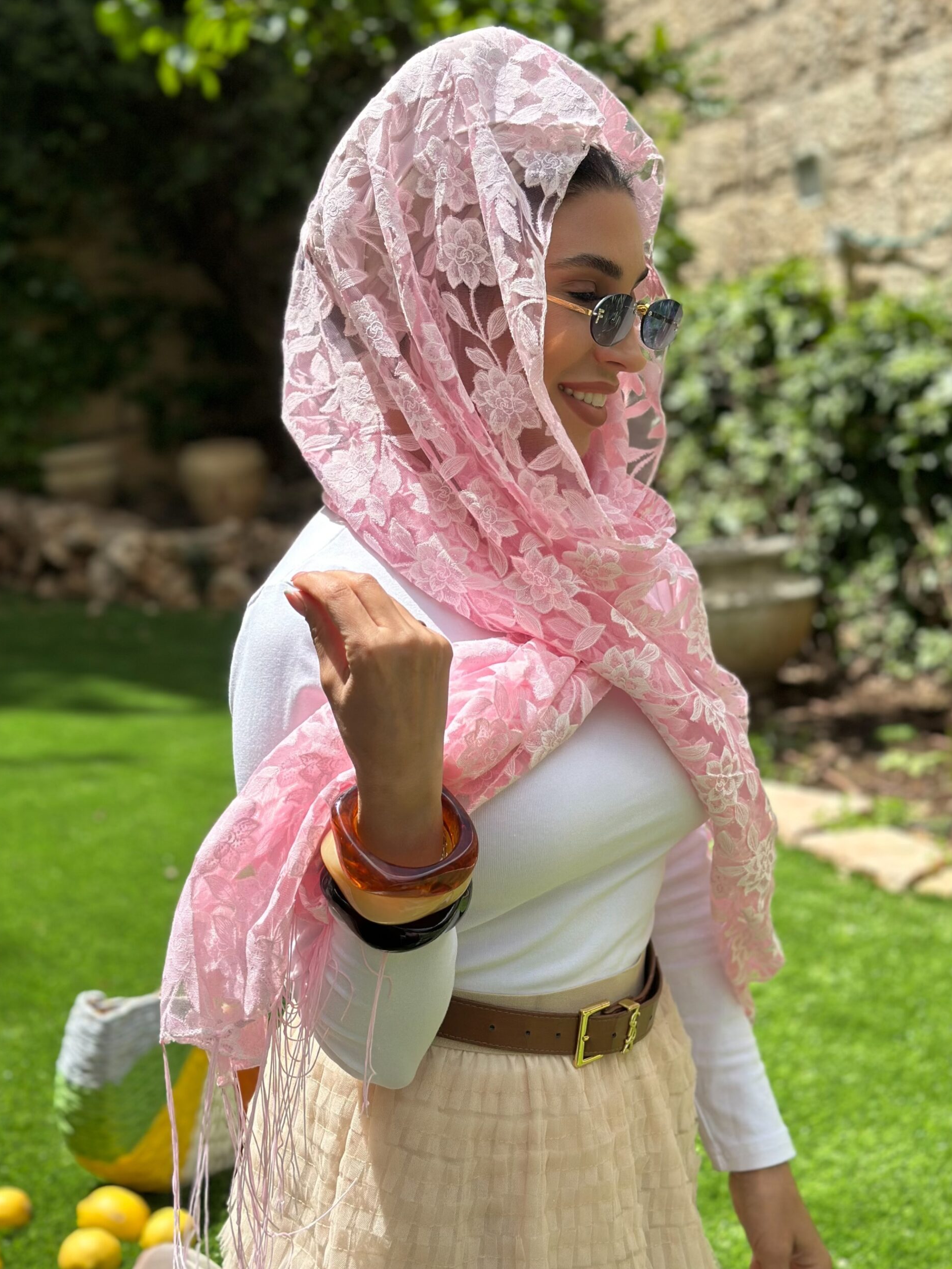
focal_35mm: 49
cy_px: 646
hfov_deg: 29.7
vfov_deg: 38.9
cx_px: 472
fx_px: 1797
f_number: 1.78
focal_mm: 6.86
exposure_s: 1/3731
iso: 100
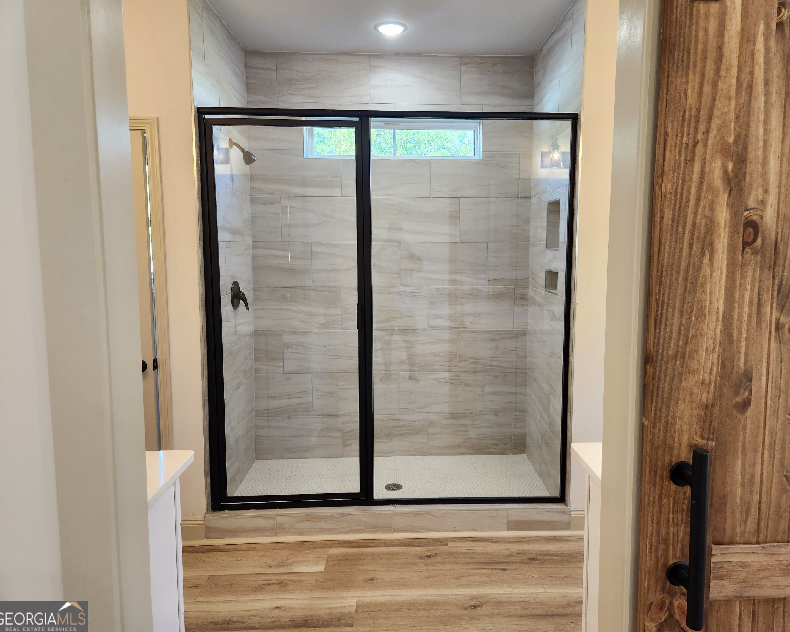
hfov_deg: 70.2
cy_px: 316
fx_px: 561
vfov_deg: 58.8
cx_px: 415
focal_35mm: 24
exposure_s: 1/120
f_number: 1.8
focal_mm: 5.4
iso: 160
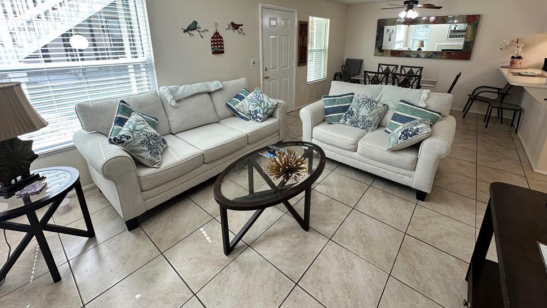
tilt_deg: -16.3
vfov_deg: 65.6
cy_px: 107
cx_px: 284
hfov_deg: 99.3
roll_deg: -0.5
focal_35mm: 16
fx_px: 232
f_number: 2.2
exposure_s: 1/120
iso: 80
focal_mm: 2.22
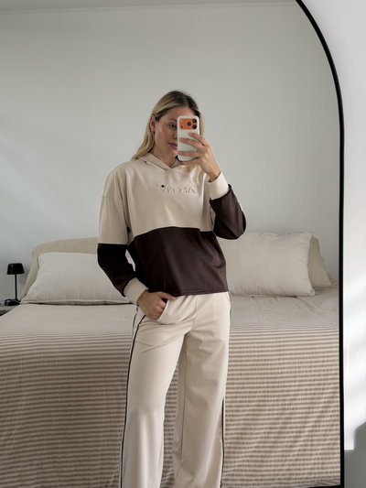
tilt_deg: -16.3
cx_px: 183
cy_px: 244
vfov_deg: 39.6
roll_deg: +1.1
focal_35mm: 48
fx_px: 676
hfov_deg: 30.3
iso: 50
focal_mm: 6.76
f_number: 1.78
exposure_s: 1/176
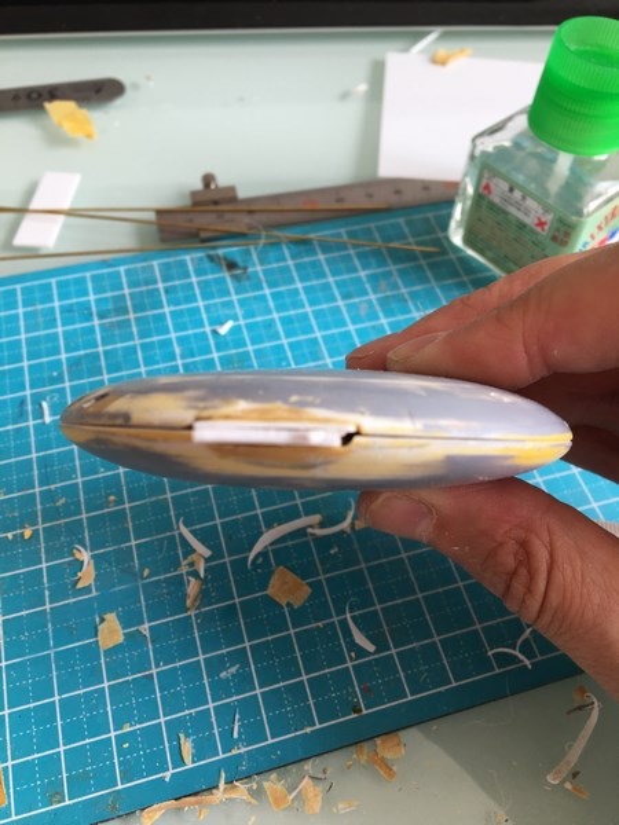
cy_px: 412
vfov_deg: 61.7
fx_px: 691
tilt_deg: -53.4
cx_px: 310
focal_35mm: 29
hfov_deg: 48.2
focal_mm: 4.15
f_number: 2.2
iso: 32
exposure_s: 1/100
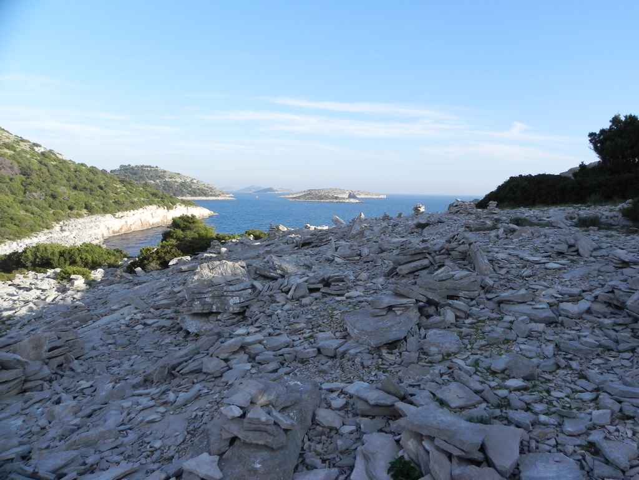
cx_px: 320
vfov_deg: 53.1
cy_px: 240
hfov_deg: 67.3
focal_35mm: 26
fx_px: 480
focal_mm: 4.6
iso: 160
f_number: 6.3
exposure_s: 1/301
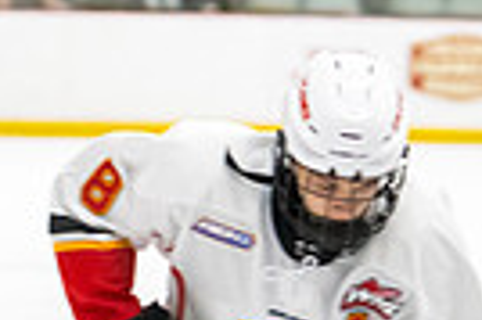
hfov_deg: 3.9
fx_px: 7168
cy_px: 594
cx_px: 268
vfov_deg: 2.5
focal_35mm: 536
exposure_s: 1/640
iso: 3200
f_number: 2.8
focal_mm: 95
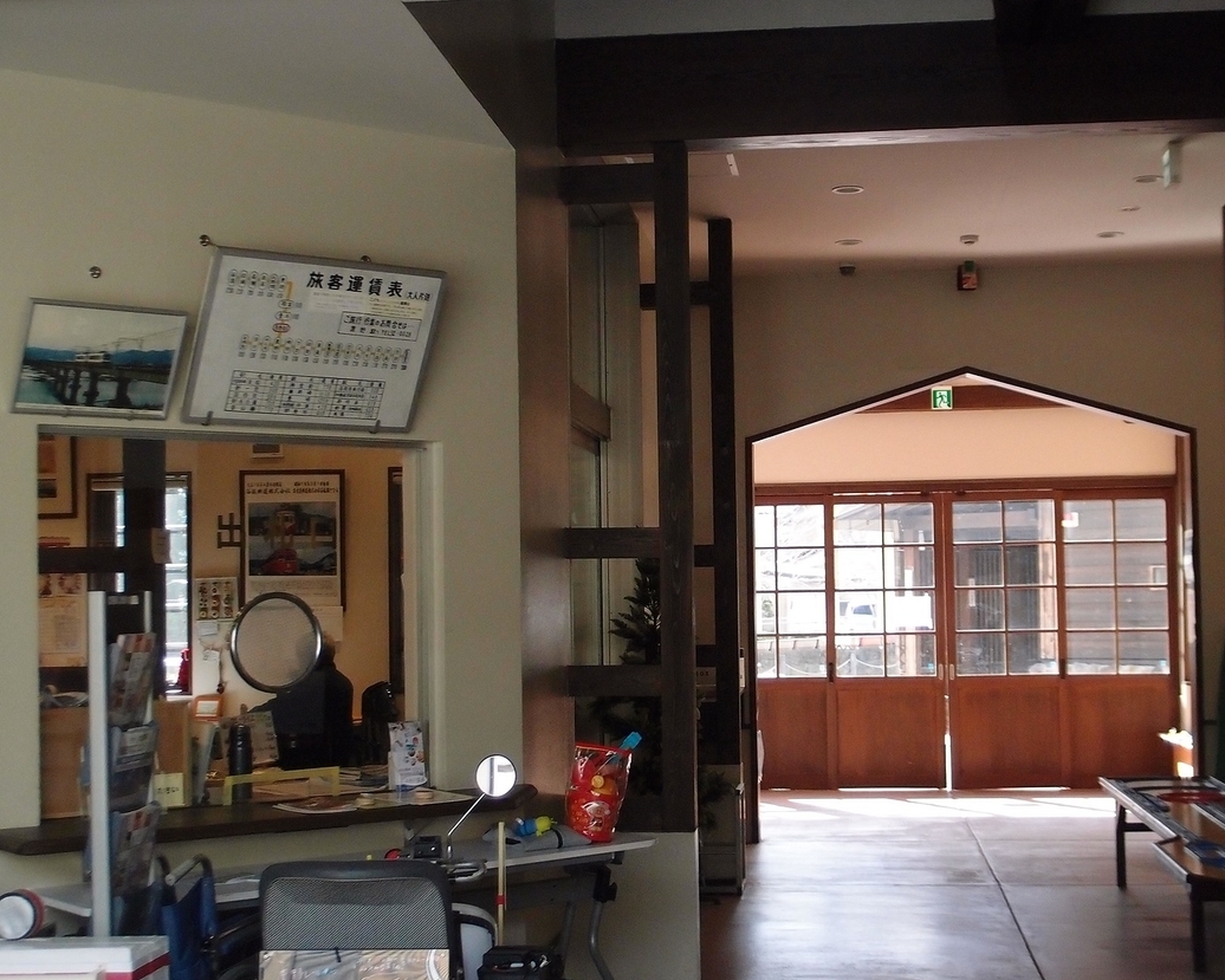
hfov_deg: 36.0
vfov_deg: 29.1
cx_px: 659
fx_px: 1885
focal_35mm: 52
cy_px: 507
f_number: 2
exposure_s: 1/1000
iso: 500
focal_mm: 9.87
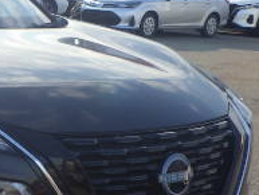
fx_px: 696
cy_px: 130
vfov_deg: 15.9
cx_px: -90
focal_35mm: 93
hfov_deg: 19.3
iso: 125
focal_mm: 5
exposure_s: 1/320
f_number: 4.2
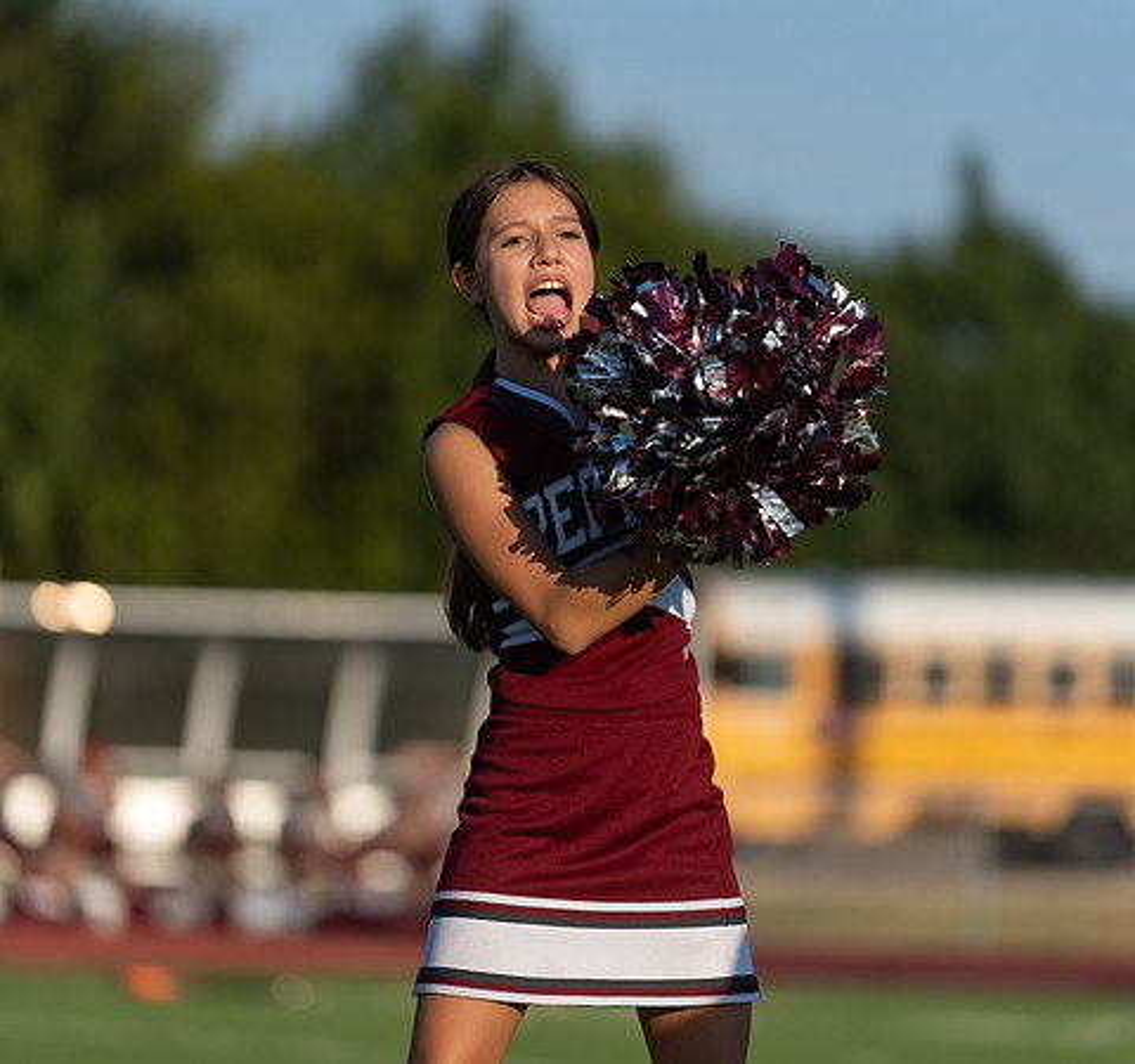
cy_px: 449
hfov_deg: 6.3
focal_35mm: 285
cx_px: 483
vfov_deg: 5.9
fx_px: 10240
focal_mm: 200
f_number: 2.8
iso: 100
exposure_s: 1/2000
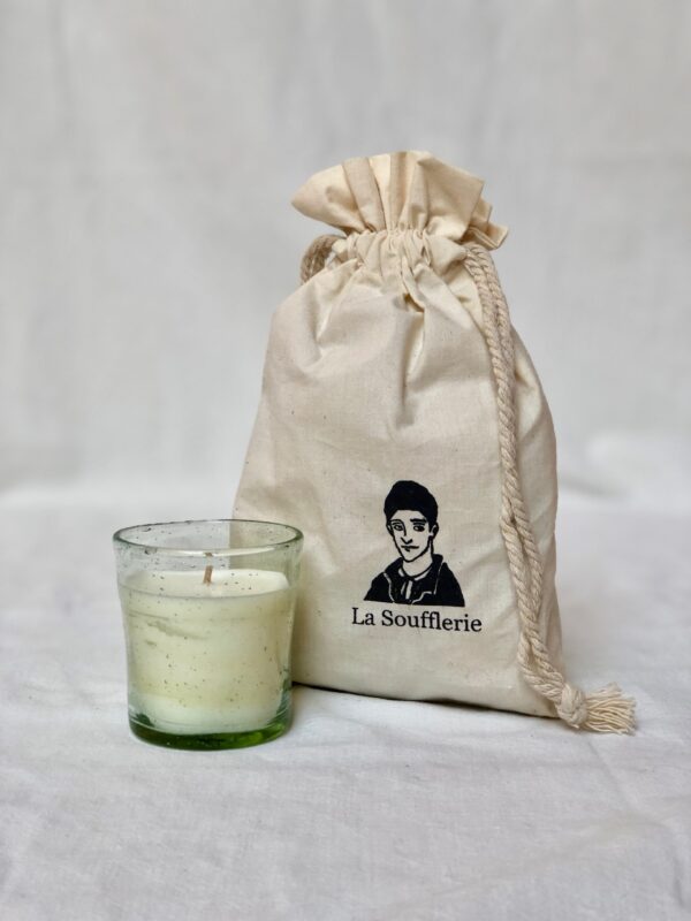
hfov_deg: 25.7
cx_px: 346
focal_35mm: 57
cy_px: 460
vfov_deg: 33.8
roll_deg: +0.1
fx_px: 1517
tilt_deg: -8.5
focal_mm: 6.6
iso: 20
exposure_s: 1/40
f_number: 2.8
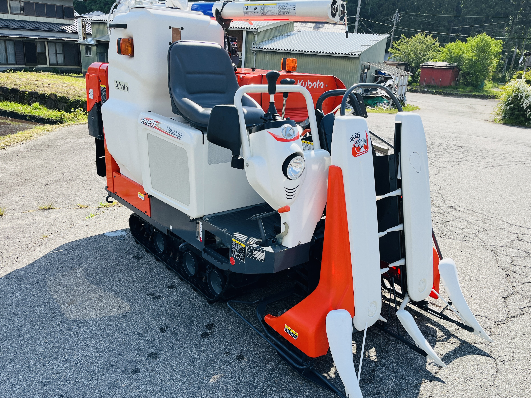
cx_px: 269
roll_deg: -4.4
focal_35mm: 28
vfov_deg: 49.7
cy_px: 205
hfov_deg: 63.4
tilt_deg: -20.1
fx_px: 430
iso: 50
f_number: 1.6
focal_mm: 5.1
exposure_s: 1/2062
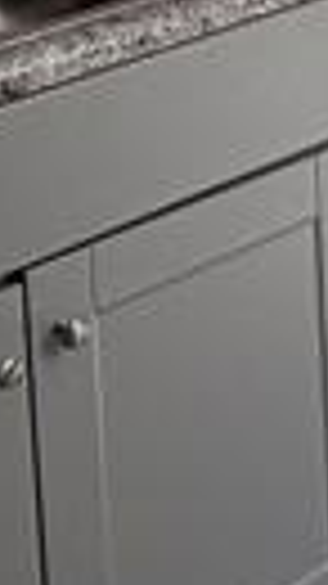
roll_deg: +1.9
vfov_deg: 16.3
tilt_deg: -6.8
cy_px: -292
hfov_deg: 9.3
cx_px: 696
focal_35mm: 120
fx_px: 1858
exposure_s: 1/121
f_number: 2.2
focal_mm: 2.22
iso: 64
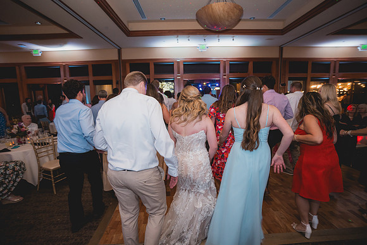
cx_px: 184
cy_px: 122
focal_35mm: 17
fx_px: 173
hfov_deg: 93.3
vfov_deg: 70.5
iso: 2500
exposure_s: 1/50
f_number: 2.8
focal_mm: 17
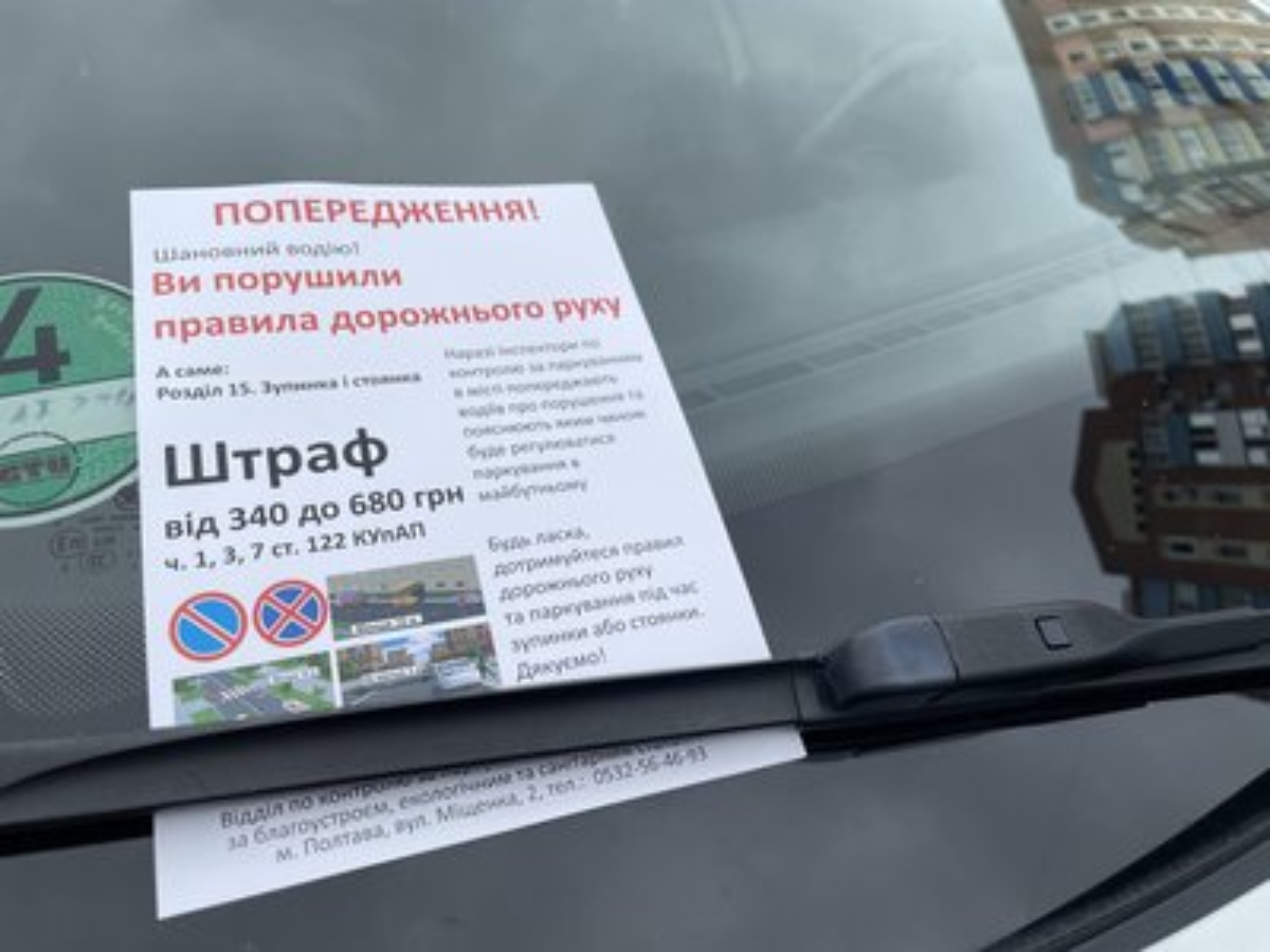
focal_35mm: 26
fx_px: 954
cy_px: 476
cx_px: 635
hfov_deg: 67.3
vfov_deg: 53.1
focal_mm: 4.2
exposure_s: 1/910
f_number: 1.6
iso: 32
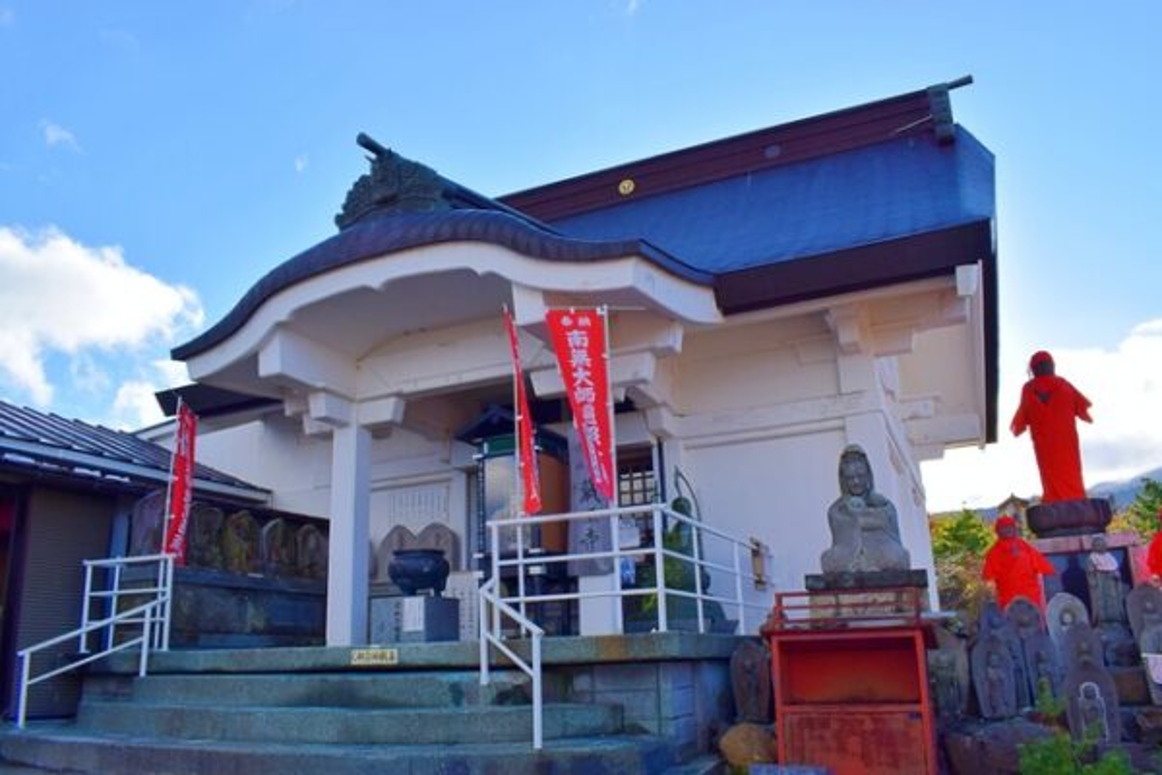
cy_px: 388
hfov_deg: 67.4
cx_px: 581
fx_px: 871
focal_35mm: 27
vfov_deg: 47.9
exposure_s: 1/500
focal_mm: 18
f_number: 11
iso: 400
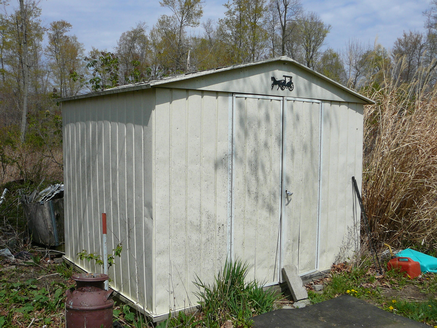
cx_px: 218
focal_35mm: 35
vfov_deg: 40.7
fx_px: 442
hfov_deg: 52.6
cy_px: 164
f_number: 5
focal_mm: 5.2
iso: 80
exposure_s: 1/800
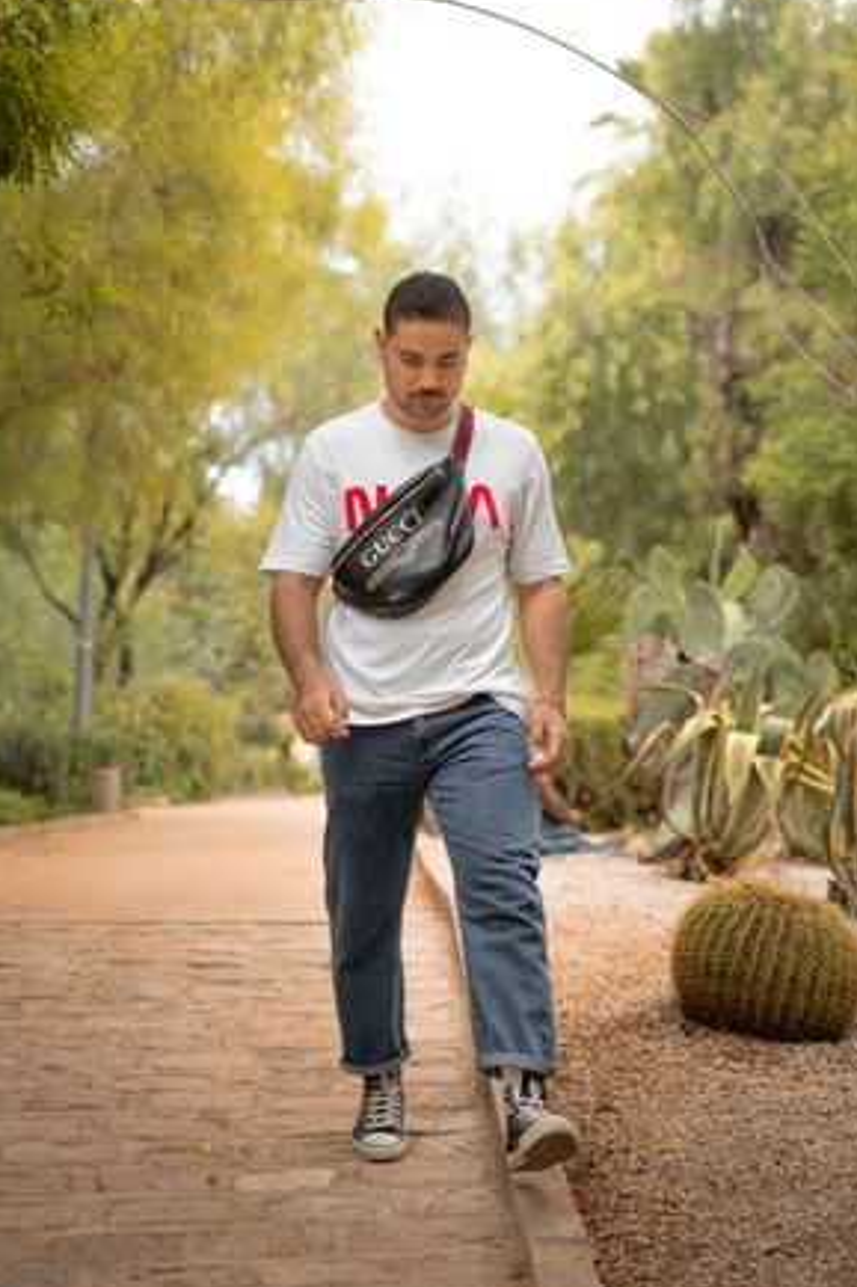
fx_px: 2108
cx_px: 479
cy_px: 667
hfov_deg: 23.0
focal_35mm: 59
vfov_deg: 33.9
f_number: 2.2
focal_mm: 50
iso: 125
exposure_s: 1/500
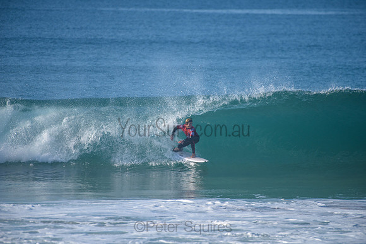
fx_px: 5084
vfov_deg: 2.8
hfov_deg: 4.1
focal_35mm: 500
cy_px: 122
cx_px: 183
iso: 250
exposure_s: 1/2000
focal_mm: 500
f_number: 5.6
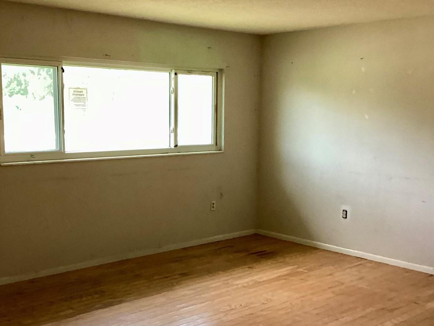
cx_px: 200
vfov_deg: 32.1
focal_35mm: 45
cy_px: 193
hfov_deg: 42.0
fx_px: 564
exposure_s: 1/60
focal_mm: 3.3
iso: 200
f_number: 2.4
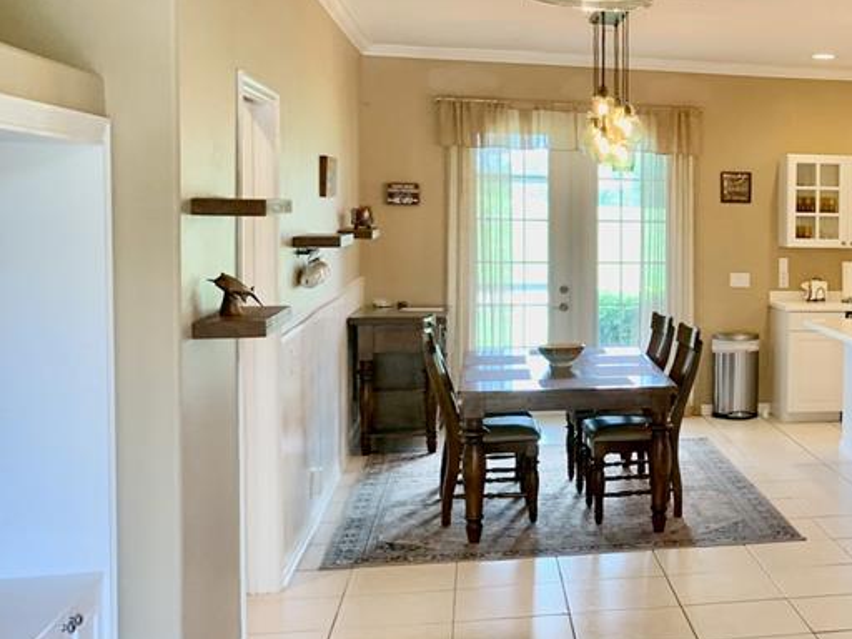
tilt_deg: -5.7
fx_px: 1280
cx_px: 839
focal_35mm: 52
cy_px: 313
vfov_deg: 28.0
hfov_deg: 33.8
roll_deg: +0.0
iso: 125
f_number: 1.8
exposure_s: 1/60
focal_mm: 4.25
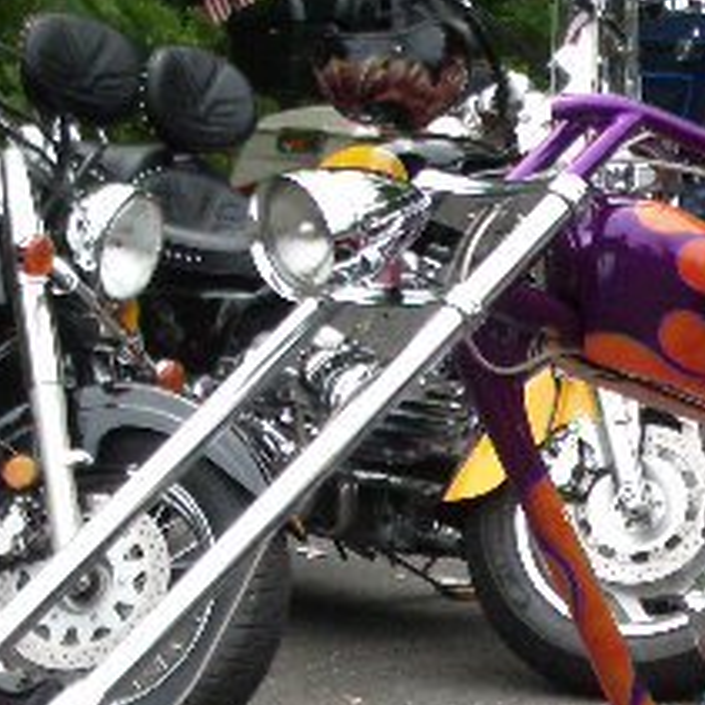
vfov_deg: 8.8
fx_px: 4562
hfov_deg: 8.7
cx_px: 869
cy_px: 675
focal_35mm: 198
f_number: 3.9
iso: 200
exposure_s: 1/640
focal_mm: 12.2
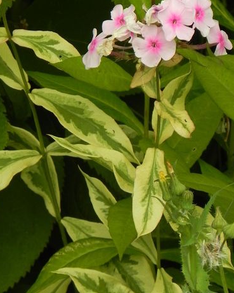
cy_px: 80
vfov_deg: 3.4
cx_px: 62
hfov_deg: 2.7
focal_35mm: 571
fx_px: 4941
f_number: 5
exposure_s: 1/500
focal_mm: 59.9
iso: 160
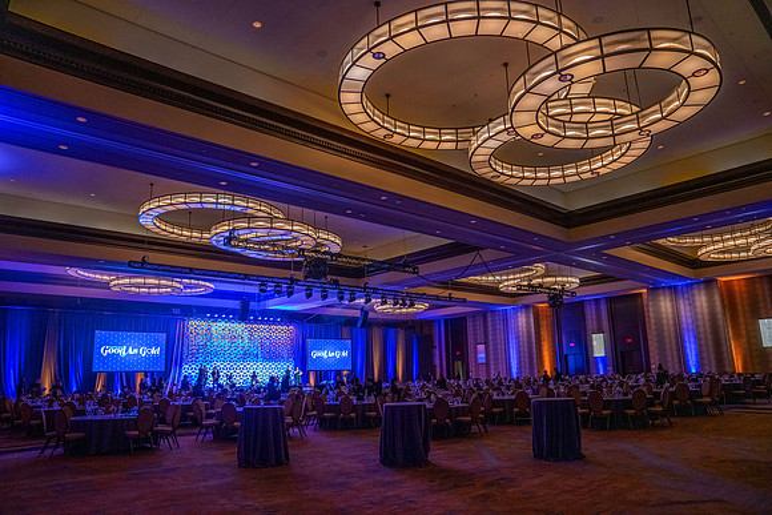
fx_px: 515
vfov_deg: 53.2
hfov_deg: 73.7
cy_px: 258
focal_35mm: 24
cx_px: 386
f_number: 2.8
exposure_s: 1/160
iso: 4000
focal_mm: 24
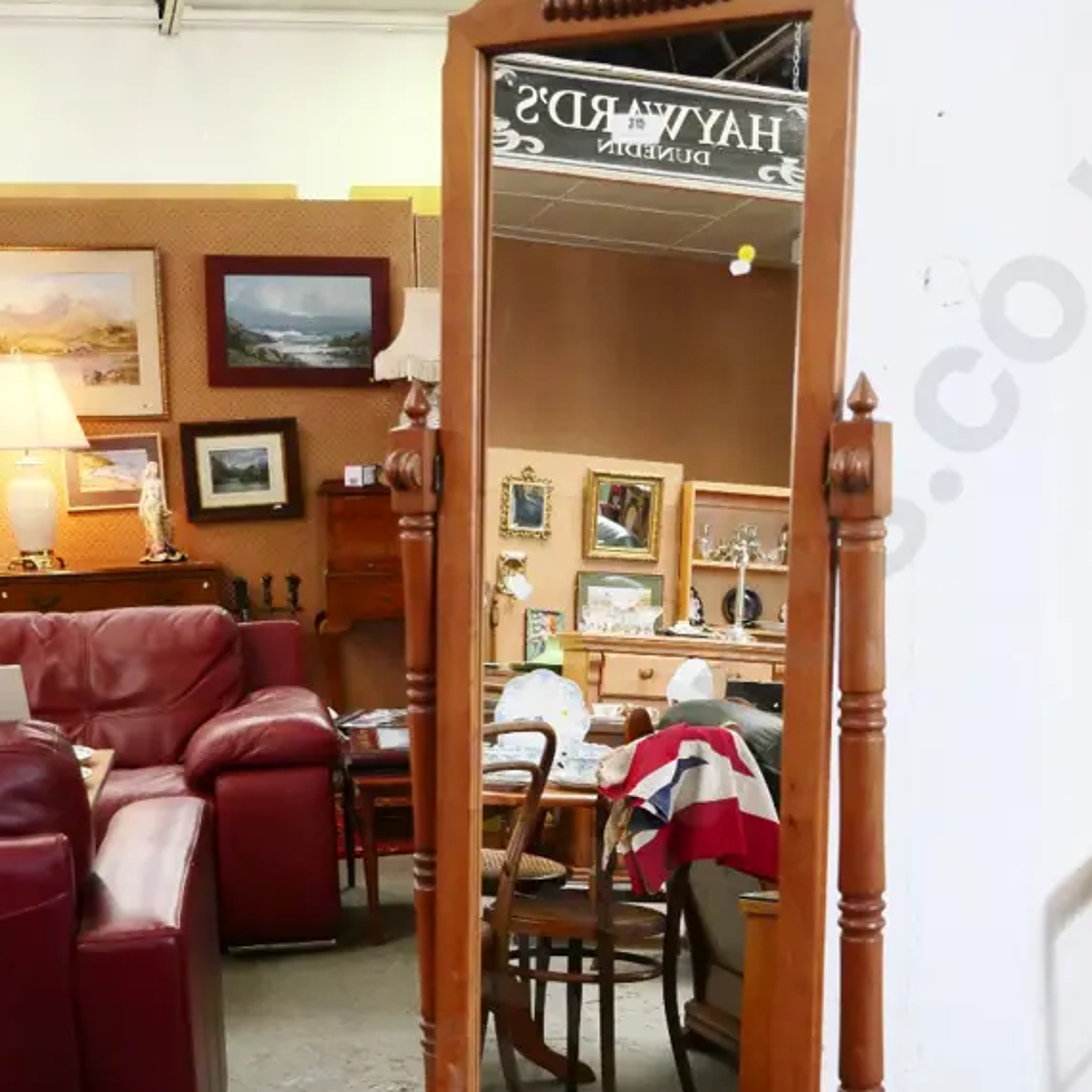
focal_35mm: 57
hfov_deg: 30.0
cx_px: 638
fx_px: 2034
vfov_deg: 29.5
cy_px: 837
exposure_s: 1/320
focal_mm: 18
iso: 3200
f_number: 4
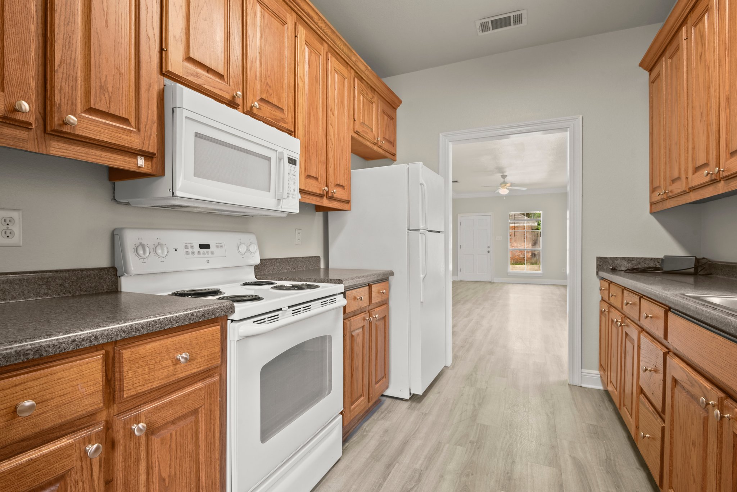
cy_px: 246
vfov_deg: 67.4
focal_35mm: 18
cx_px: 368
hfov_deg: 90.0
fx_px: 369
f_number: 10
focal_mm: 18
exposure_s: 1/1.67
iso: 200
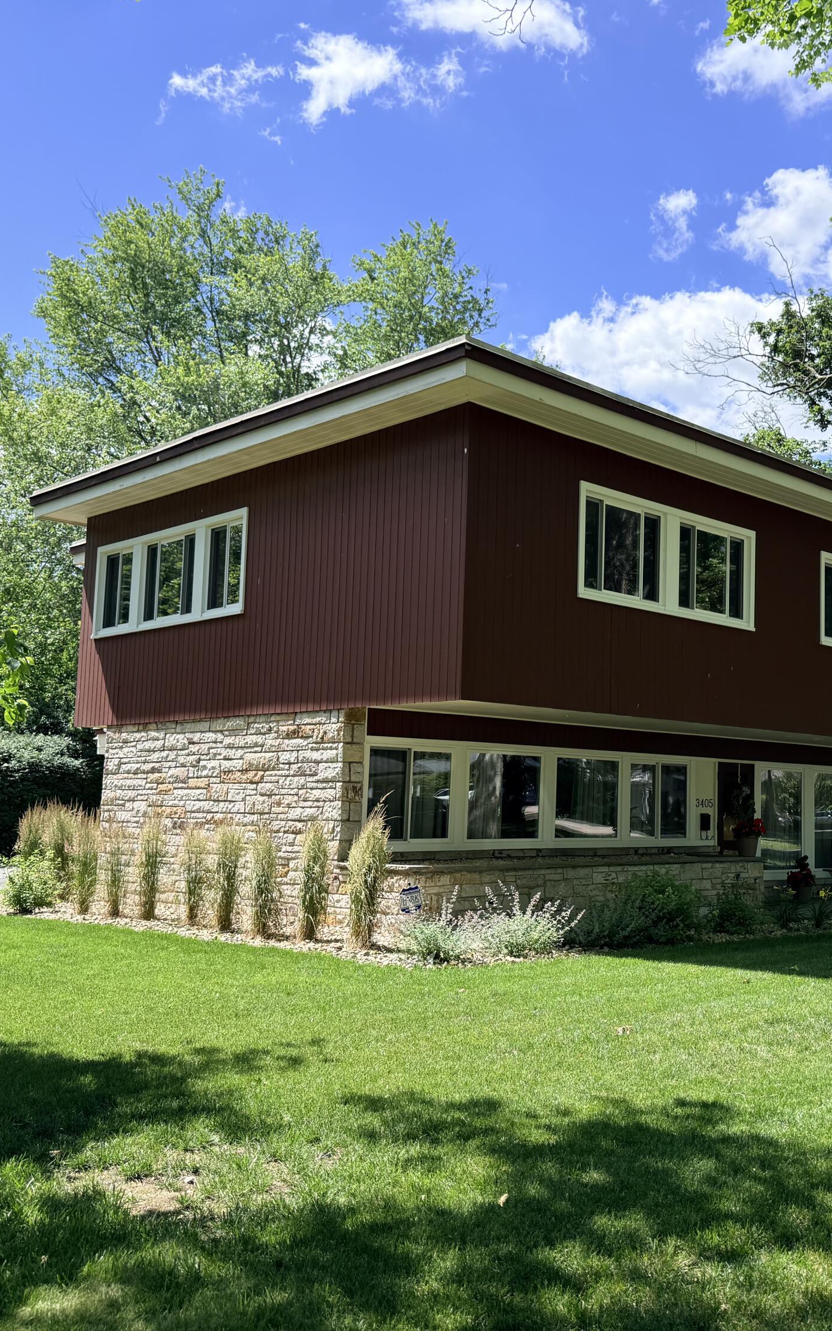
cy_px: 665
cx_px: 618
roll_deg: -0.7
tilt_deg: +6.8
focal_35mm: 34
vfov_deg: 56.7
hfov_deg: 36.5
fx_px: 1234
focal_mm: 6.76
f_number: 1.78
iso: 100
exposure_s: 1/2801
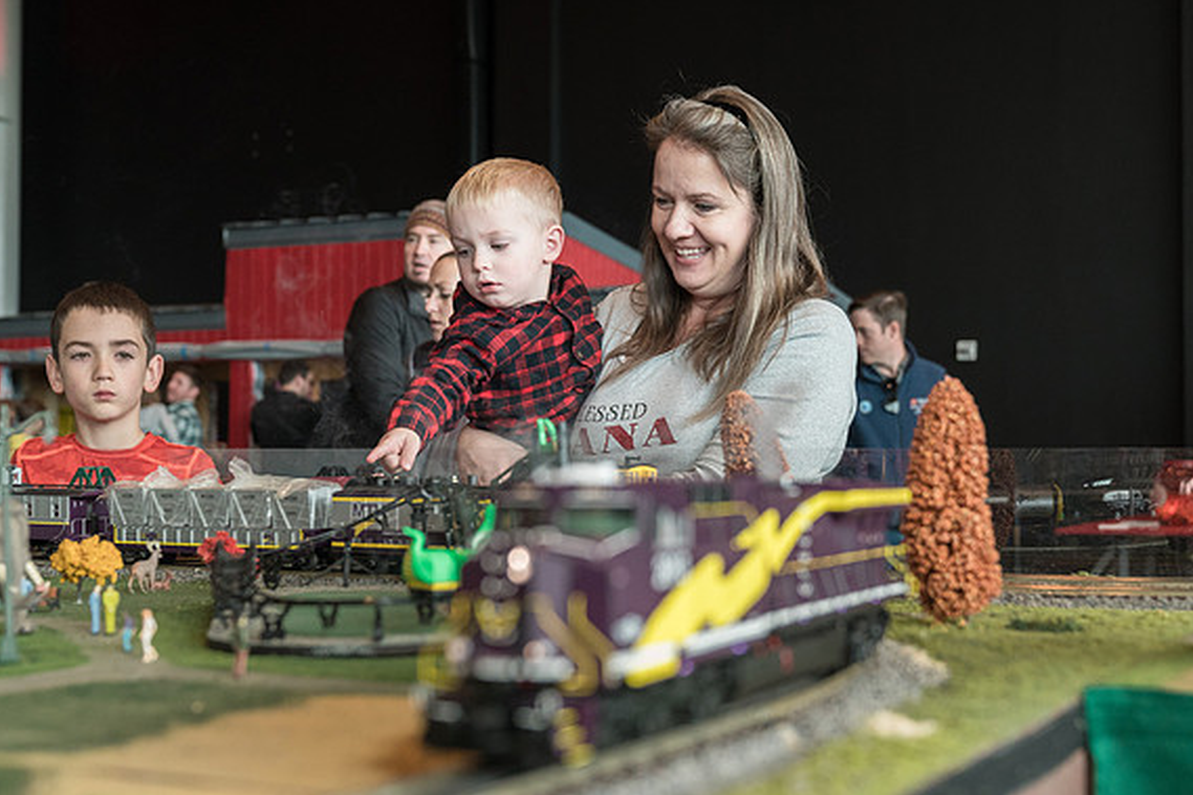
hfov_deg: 40.3
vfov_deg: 27.5
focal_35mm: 49
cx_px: 657
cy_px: 416
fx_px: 1623
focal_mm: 41
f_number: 4
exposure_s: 1/200
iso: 2000
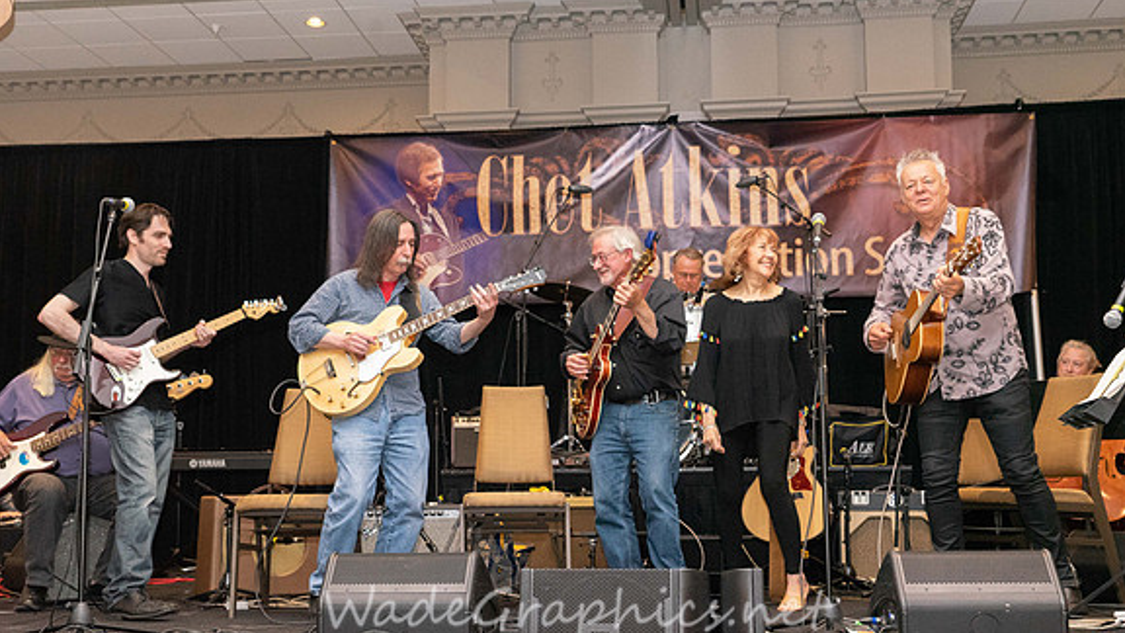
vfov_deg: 26.5
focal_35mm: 45
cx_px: 568
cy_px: 356
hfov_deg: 45.5
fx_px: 1342
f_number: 6.3
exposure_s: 1/200
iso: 6400
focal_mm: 41
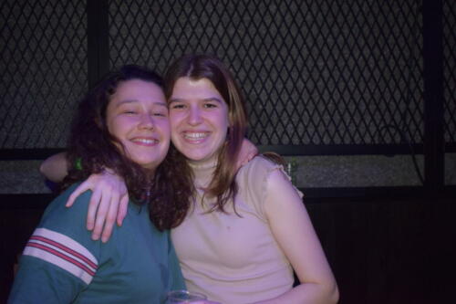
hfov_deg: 51.3
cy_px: 152
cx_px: 228
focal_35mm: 38
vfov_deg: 35.5
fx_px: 475
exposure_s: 1/60
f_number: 4
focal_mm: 25
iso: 1250
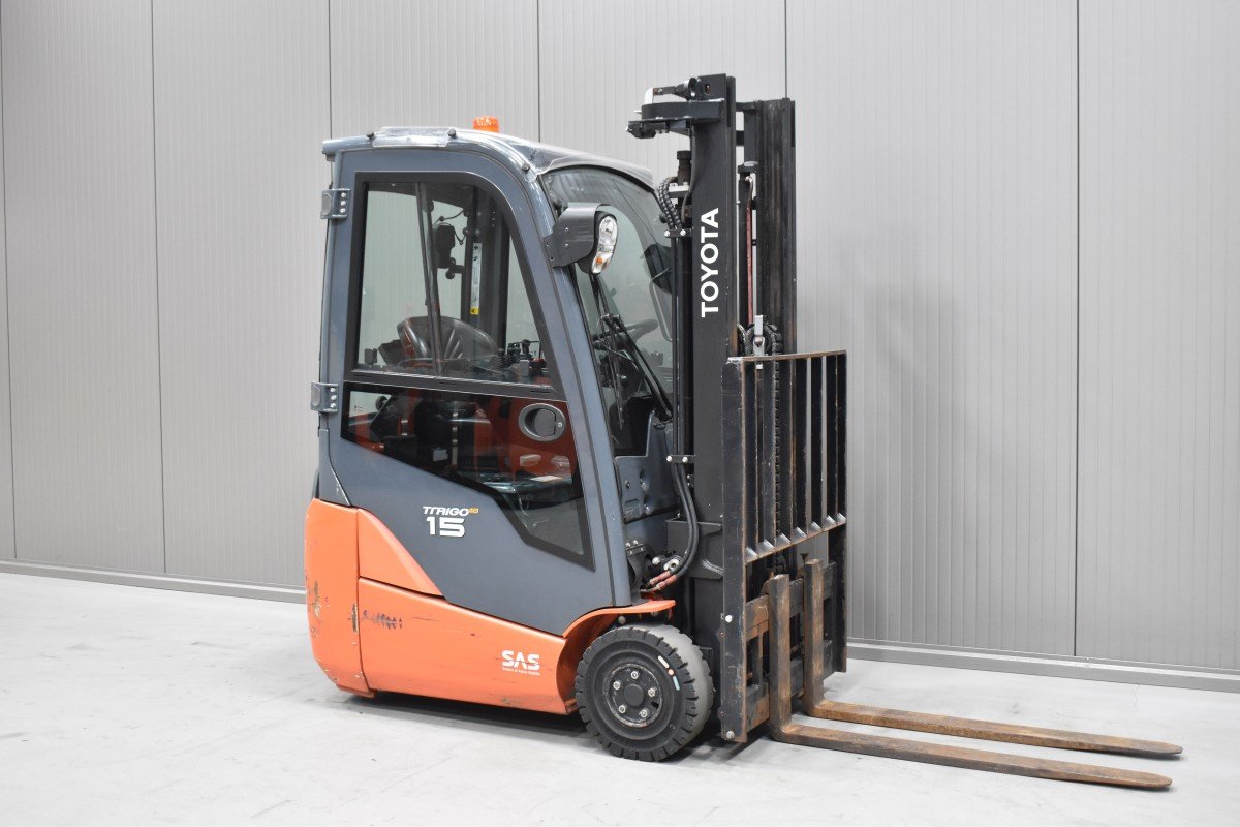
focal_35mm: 39
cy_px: 414
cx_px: 620
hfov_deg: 49.6
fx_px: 1343
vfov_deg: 34.2
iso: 1600
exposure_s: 1/25
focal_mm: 26
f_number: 5
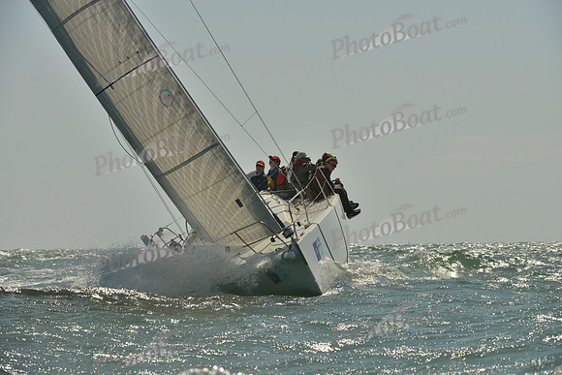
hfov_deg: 10.3
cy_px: 188
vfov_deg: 6.9
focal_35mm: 200
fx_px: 3123
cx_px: 281
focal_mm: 200
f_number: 10
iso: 280
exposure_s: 1/1600
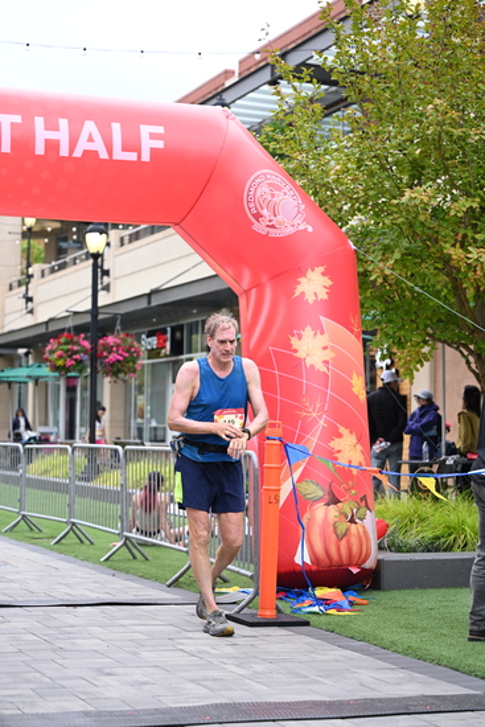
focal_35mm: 72
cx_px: 242
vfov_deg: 28.1
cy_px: 364
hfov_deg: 18.9
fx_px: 1454
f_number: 2.8
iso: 640
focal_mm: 72
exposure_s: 1/1600
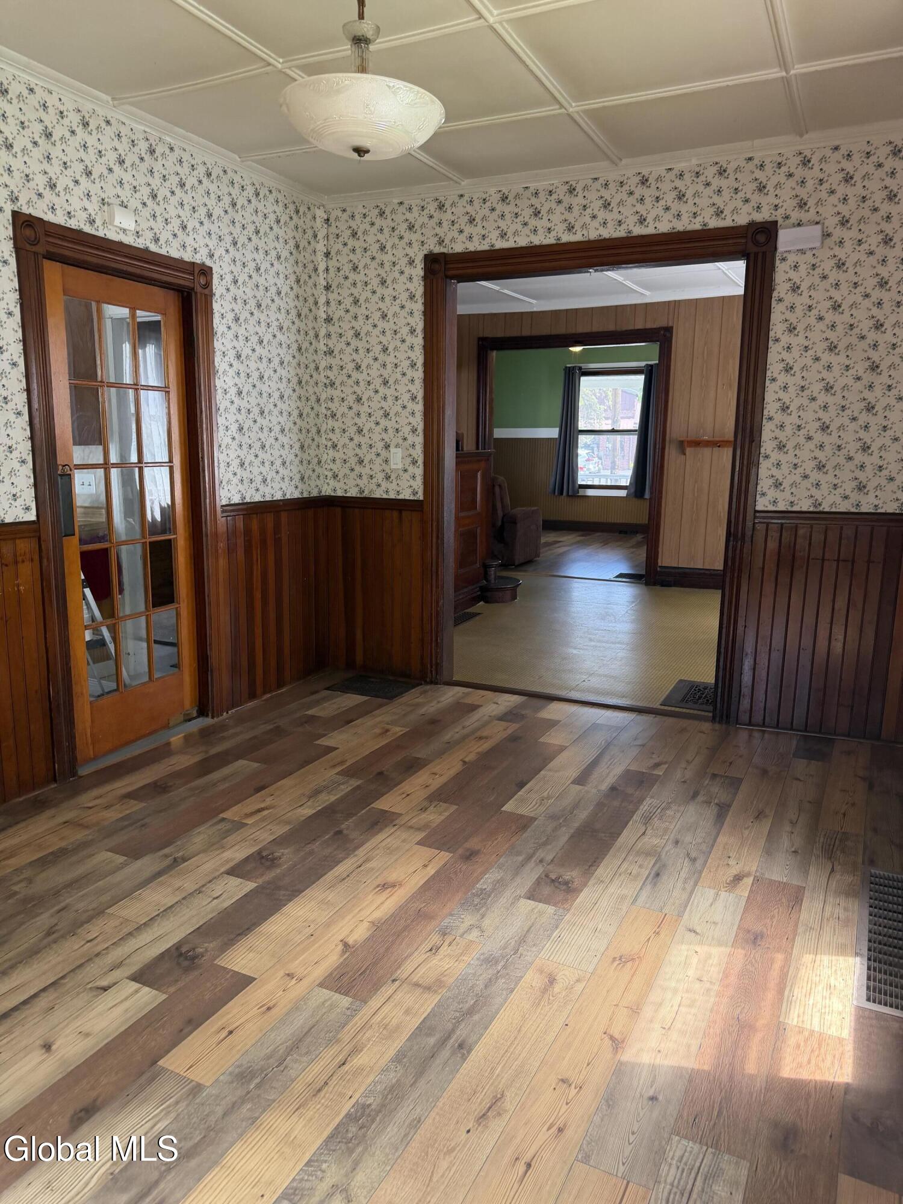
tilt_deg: -11.7
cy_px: 602
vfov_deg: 71.6
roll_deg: -1.1
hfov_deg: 56.8
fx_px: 835
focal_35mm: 24
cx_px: 452
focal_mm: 6.76
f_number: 1.78
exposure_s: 1/152
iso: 200
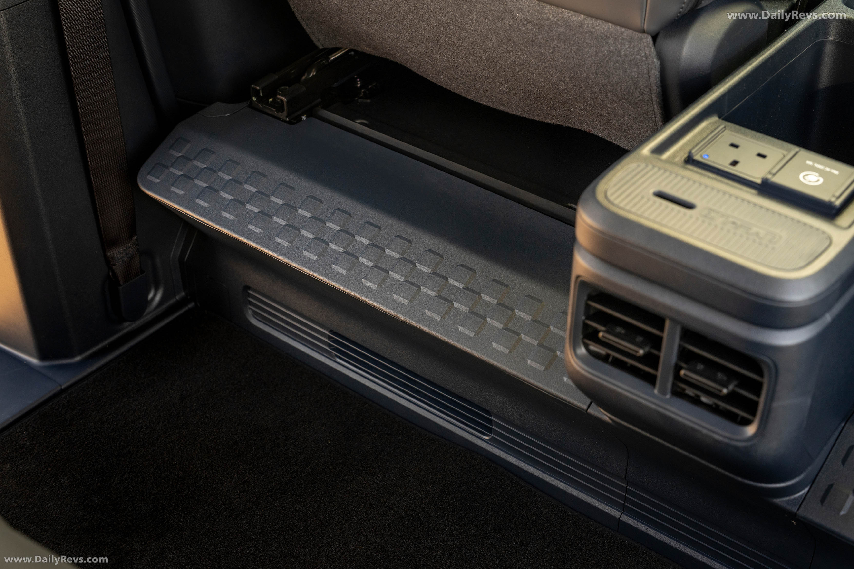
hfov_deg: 38.2
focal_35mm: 52
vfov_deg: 26.0
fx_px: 1233
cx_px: 427
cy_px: 284
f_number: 5.6
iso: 1000
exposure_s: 1/50
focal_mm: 52
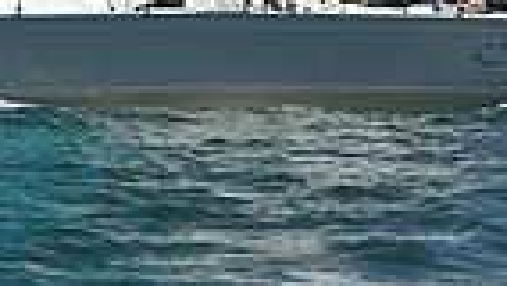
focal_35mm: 420
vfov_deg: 2.8
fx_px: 5648
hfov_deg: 5.1
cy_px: -744
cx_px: 87
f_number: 10
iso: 320
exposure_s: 1/1000
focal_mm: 98
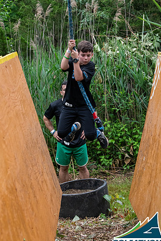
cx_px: 80
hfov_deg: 11.2
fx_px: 818
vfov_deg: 16.8
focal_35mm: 122
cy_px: 119
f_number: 5.6
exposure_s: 1/800
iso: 1600
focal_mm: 75
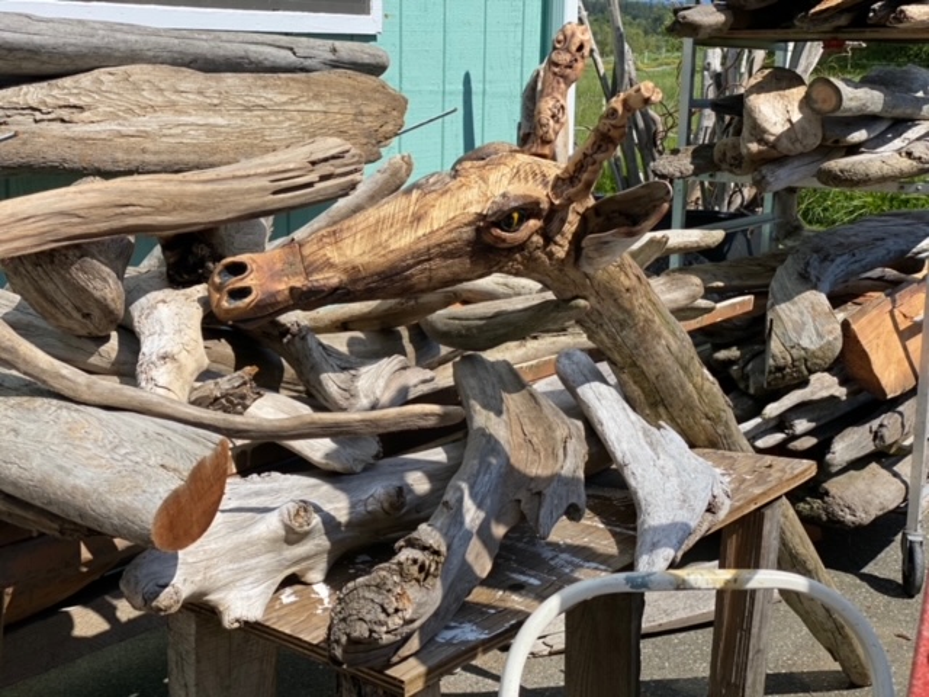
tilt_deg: -12.1
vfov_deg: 28.0
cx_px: 464
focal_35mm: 52
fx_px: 1396
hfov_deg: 36.8
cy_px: 348
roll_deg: -1.0
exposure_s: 1/1597
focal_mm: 6
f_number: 2
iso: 20
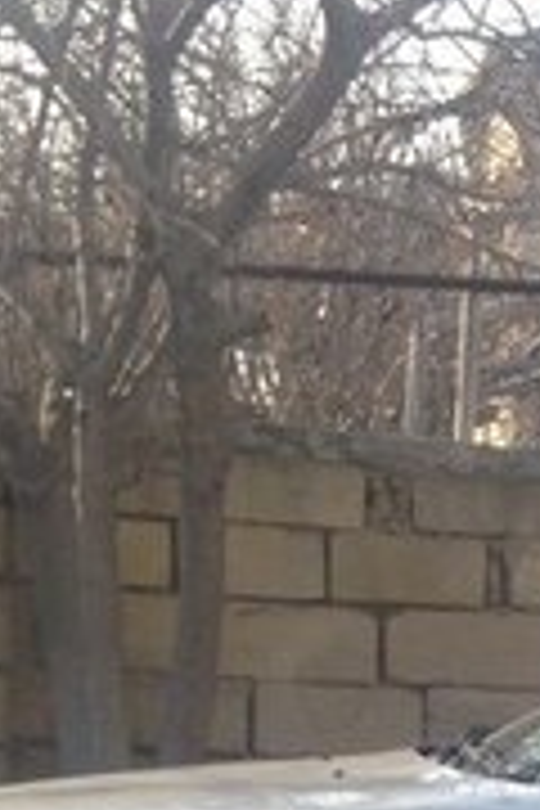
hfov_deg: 10.1
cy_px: 1046
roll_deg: -3.0
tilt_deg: -5.8
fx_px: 2835
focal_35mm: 126
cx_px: 1089
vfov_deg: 15.5
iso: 50
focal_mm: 4.12
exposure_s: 1/511
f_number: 2.4
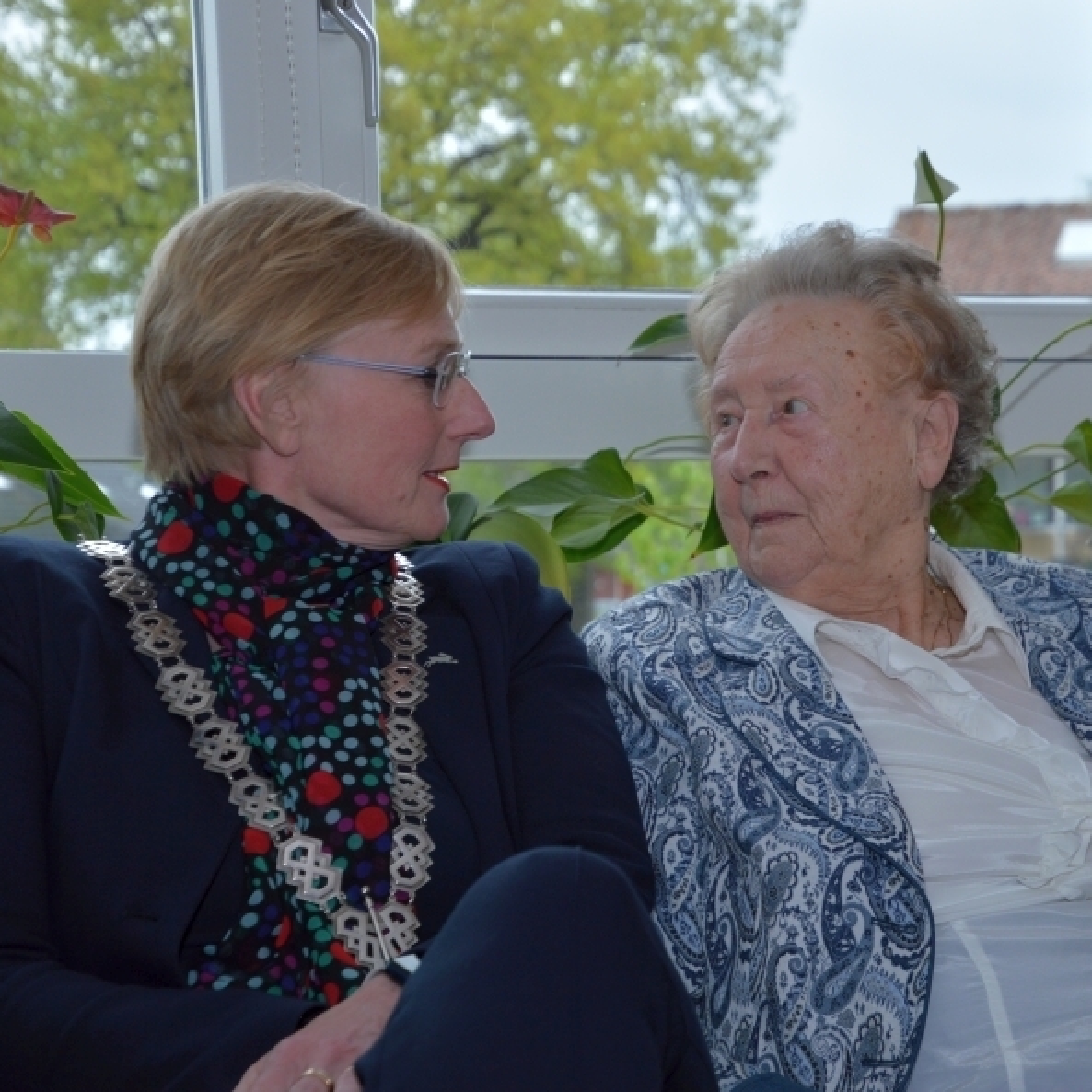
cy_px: 545
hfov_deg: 20.3
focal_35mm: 85
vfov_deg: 20.4
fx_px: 3034
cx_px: 755
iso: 200
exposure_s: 1/160
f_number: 4.8
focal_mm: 44
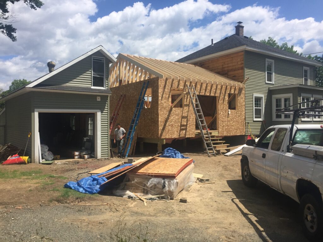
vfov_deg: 48.2
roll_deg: -0.1
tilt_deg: -1.2
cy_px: 121
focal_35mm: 29
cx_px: 162
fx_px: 271
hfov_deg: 61.7
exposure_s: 1/2825
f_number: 2.2
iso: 32
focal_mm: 4.15
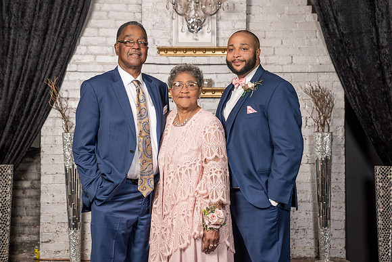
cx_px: 204
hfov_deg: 26.0
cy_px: 116
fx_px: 850
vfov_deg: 17.5
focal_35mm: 78
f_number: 4
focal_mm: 70
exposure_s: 1/200
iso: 100
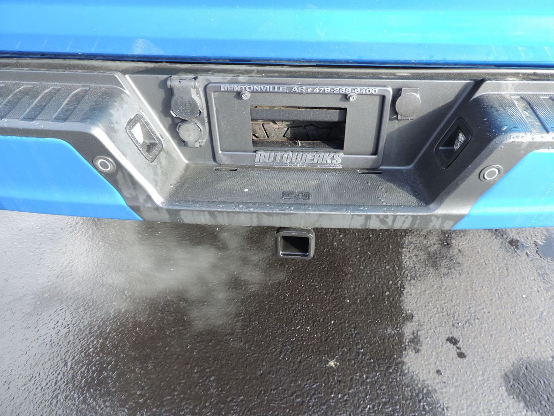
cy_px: 217
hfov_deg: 67.2
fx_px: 416
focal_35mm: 26
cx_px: 295
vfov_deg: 53.0
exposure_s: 1/50
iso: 80
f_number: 3
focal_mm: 4.3
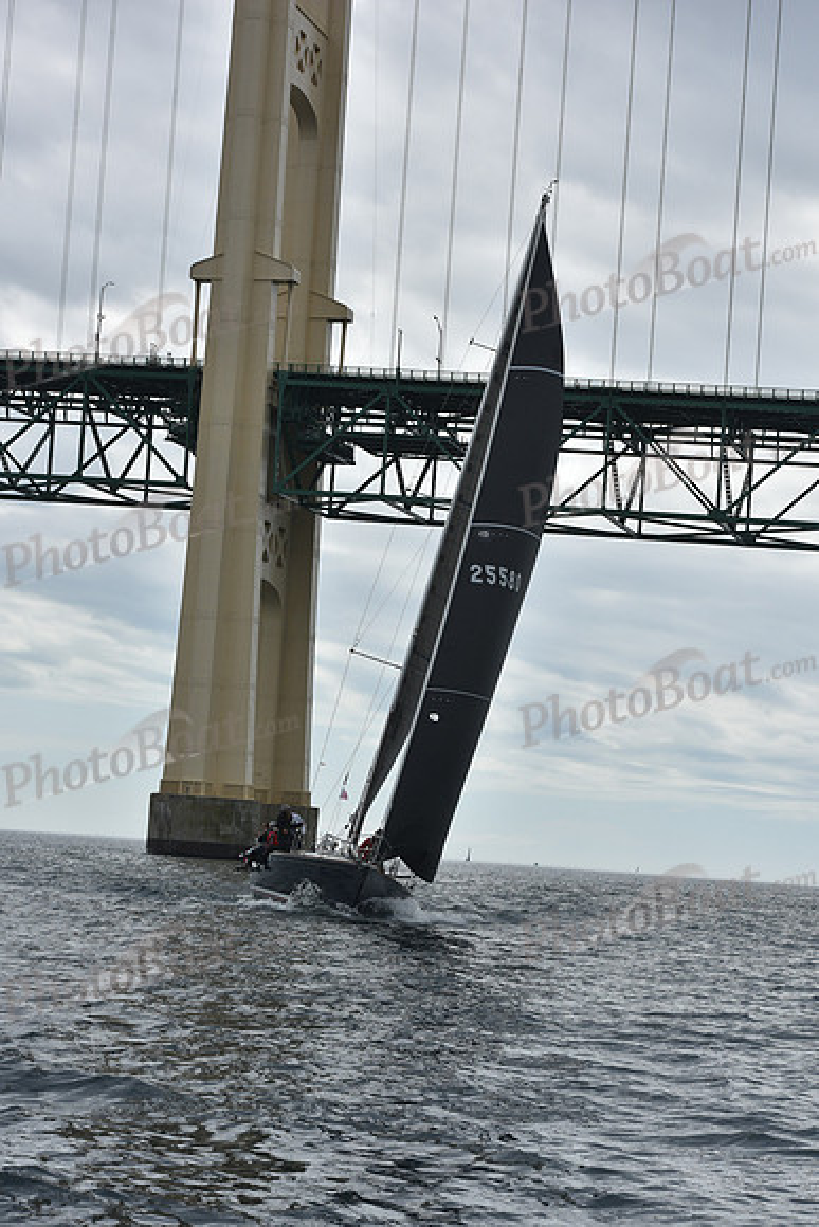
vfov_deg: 23.6
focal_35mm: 86
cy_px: 614
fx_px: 2933
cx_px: 410
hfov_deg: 15.9
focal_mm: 86
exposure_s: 1/800
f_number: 10
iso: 250
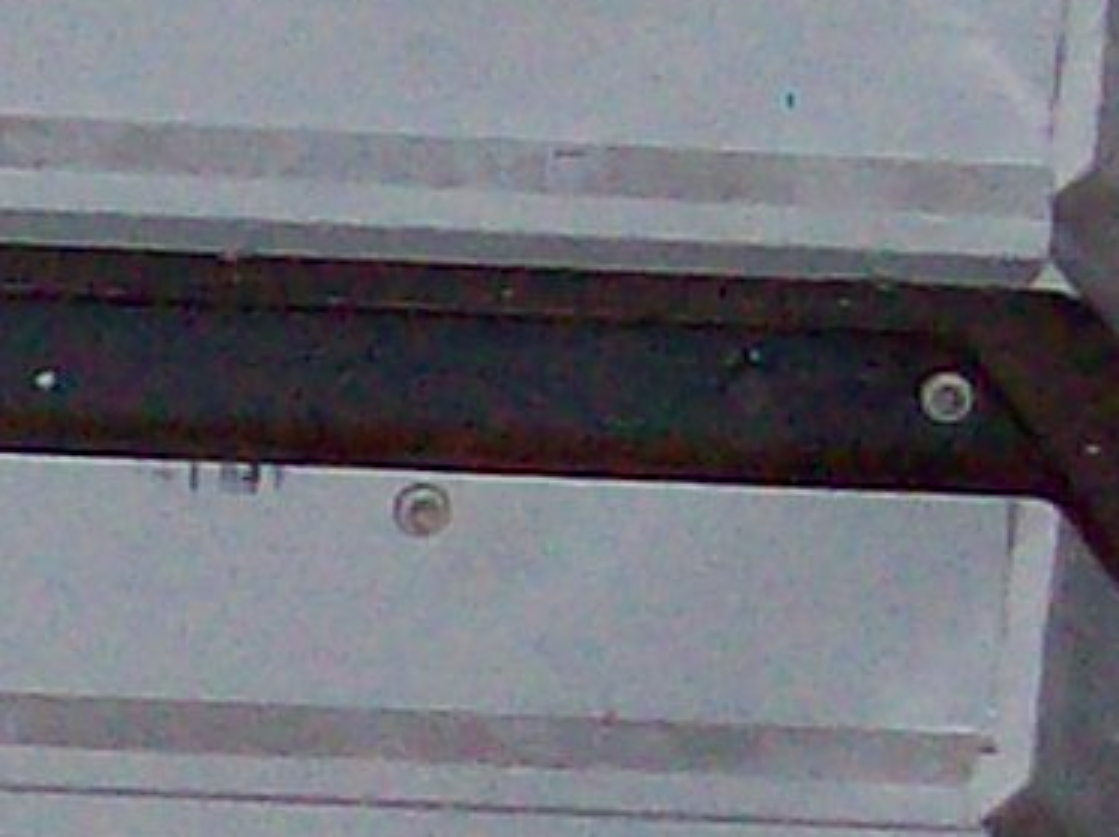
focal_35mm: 275
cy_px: 924
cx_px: -1011
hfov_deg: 7.0
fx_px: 8881
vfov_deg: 5.4
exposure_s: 1/64
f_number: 2.7
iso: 140
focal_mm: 6
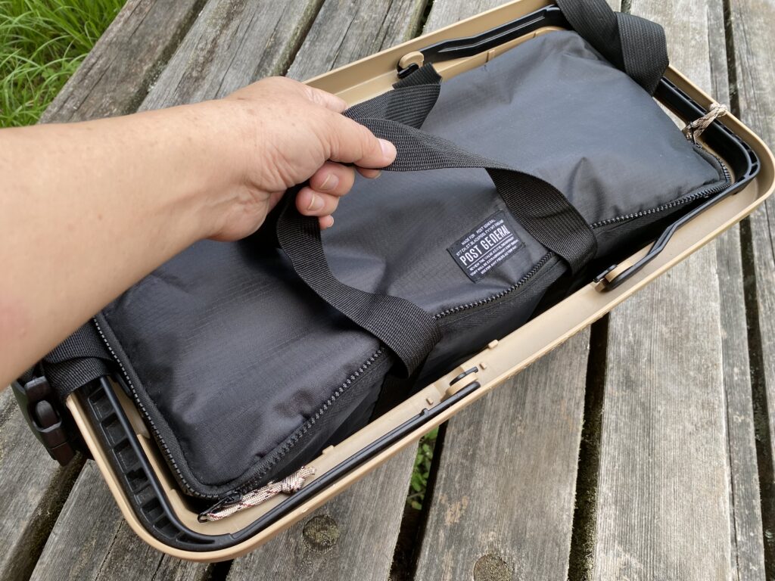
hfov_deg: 67.3
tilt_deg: -58.6
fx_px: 582
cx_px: 388
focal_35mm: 26
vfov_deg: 53.1
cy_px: 290
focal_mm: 4.25
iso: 40
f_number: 1.8
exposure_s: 1/122
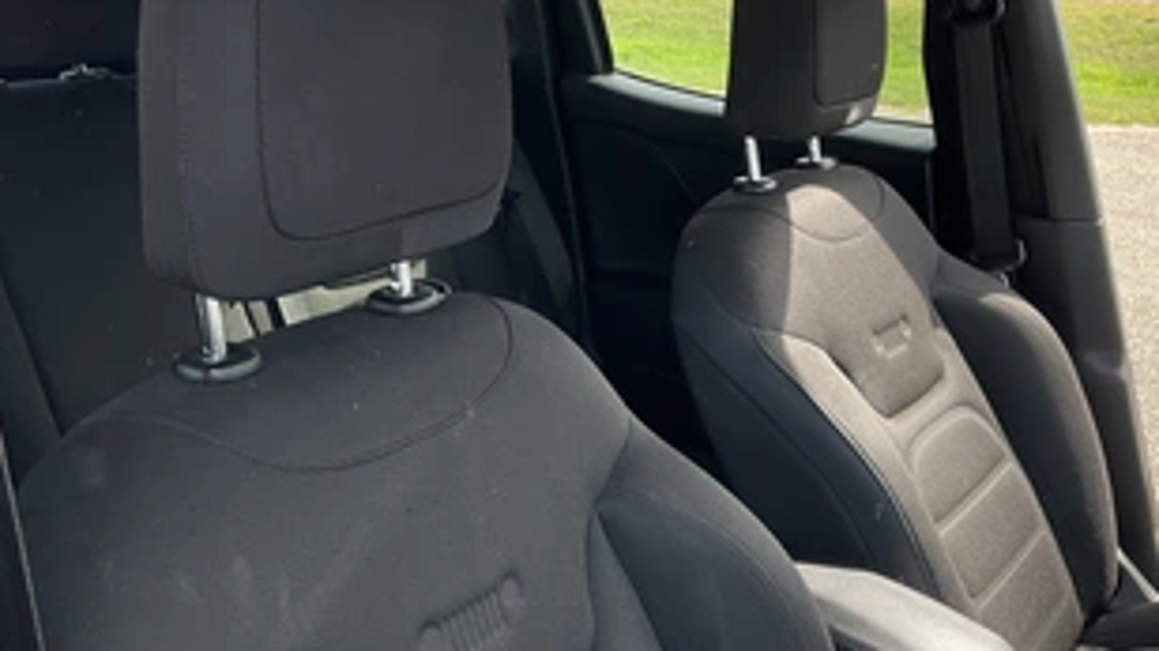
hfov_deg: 48.9
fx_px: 1260
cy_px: 237
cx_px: 738
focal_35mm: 41
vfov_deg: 28.9
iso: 16
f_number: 1.8
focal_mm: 3
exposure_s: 1/122
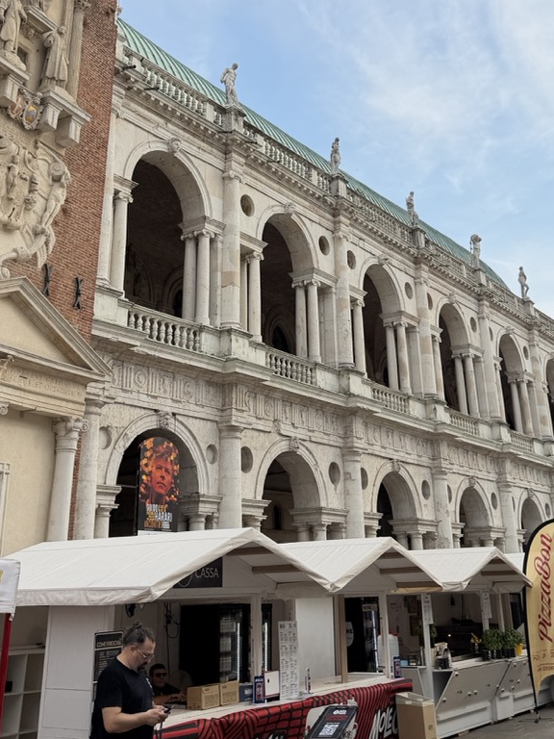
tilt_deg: +24.8
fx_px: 854
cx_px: 297
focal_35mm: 40
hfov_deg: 35.9
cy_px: 184
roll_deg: +1.7
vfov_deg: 45.2
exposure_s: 1/4673
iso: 80
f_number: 1.78
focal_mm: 6.76
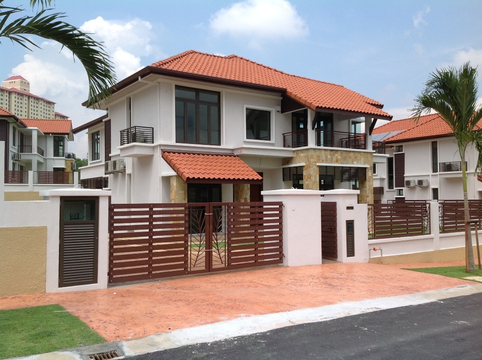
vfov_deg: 40.6
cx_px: 241
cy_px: 180
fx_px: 487
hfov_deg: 52.7
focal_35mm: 35
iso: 80
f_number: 2.4
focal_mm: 4.28
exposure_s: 1/1592
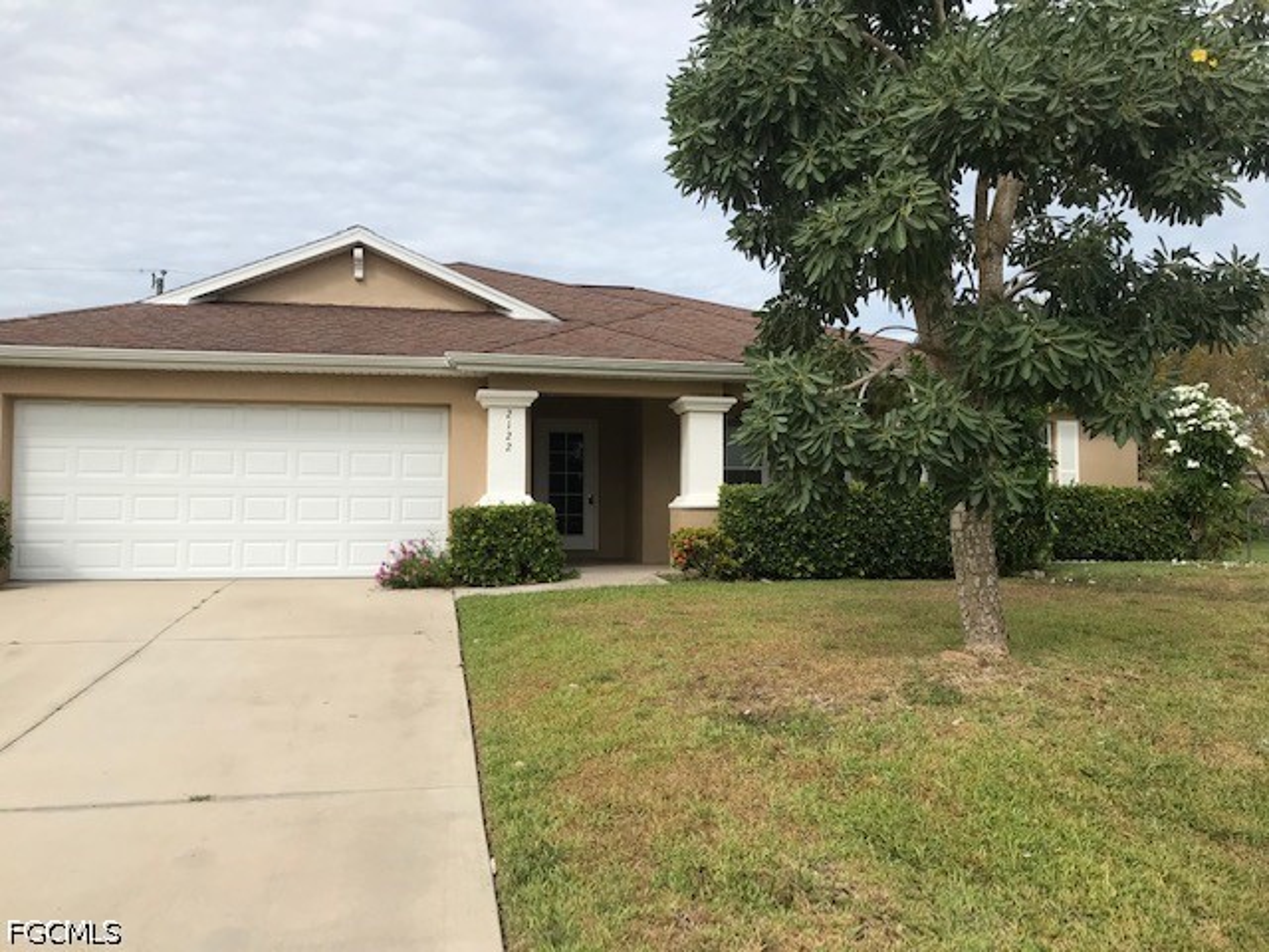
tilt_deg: +2.2
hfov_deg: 63.4
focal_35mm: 28
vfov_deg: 49.7
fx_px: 1026
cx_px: 634
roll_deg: -0.9
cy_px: 476
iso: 20
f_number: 1.8
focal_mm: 3.99
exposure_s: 1/2907
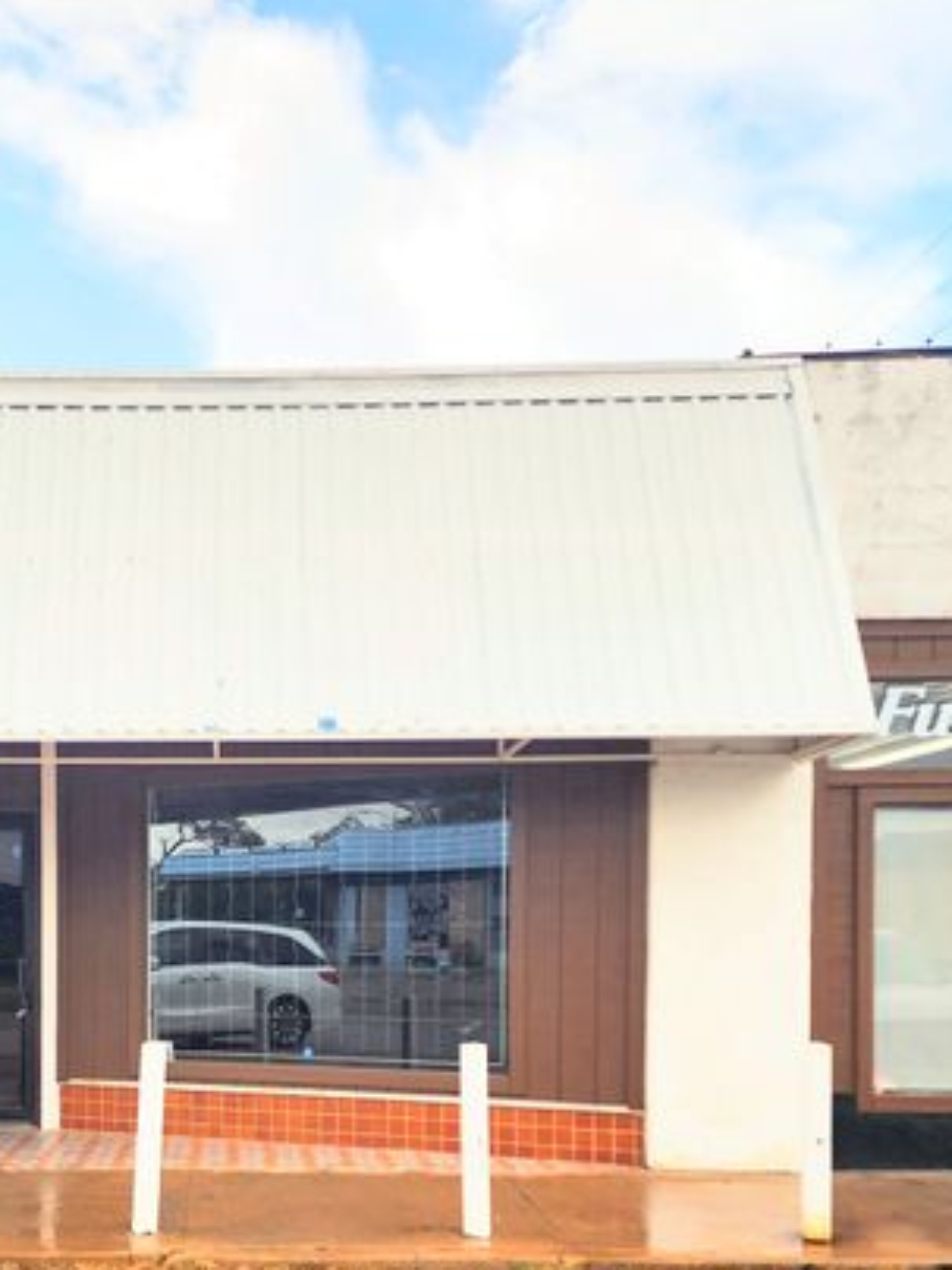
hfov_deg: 36.5
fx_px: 1393
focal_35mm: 38
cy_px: 976
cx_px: 195
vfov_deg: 46.9
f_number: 1.8
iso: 12
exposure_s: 1/758
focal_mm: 6.4
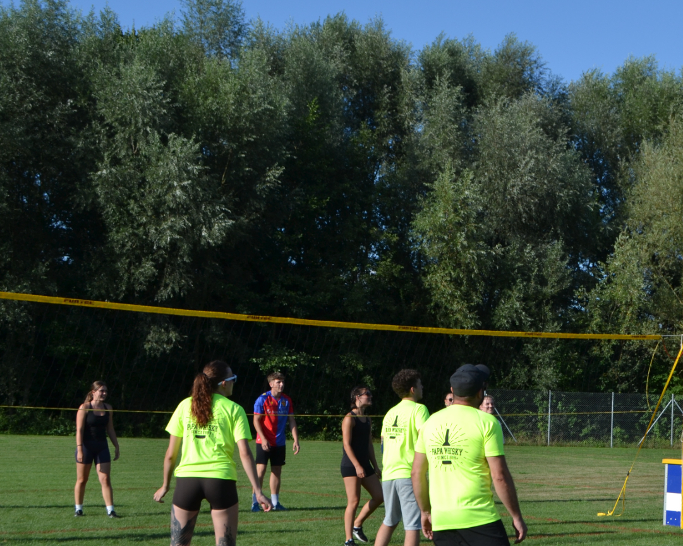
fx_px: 1294
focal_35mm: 64
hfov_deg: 28.2
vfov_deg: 23.8
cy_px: 307
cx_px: 639
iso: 100
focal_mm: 24
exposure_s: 1/250
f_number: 8
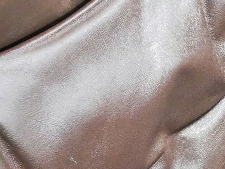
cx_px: 214
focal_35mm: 186
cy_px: 174
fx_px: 1210
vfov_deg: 7.9
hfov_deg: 10.6
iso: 3200
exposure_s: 1/25
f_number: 1.7
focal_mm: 20
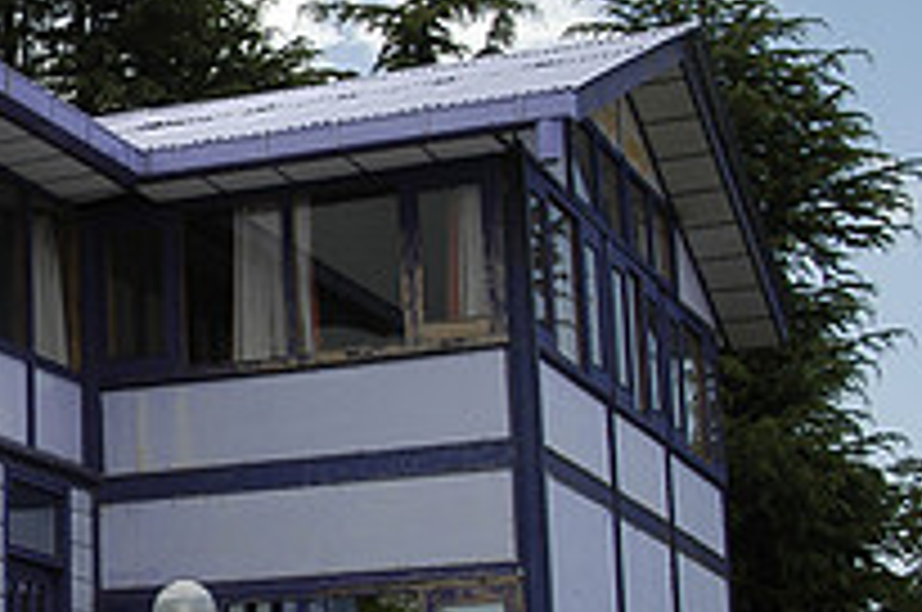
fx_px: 2608
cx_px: -324
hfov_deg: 18.5
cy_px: 342
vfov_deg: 13.4
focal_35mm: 102
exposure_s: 1/100
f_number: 13
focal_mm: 24
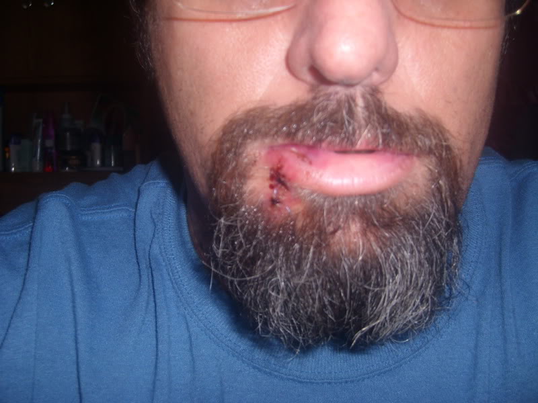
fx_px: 544
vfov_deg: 40.7
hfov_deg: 52.6
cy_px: 202
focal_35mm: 35
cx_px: 269
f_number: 7.1
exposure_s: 1/30
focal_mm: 5.8
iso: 50
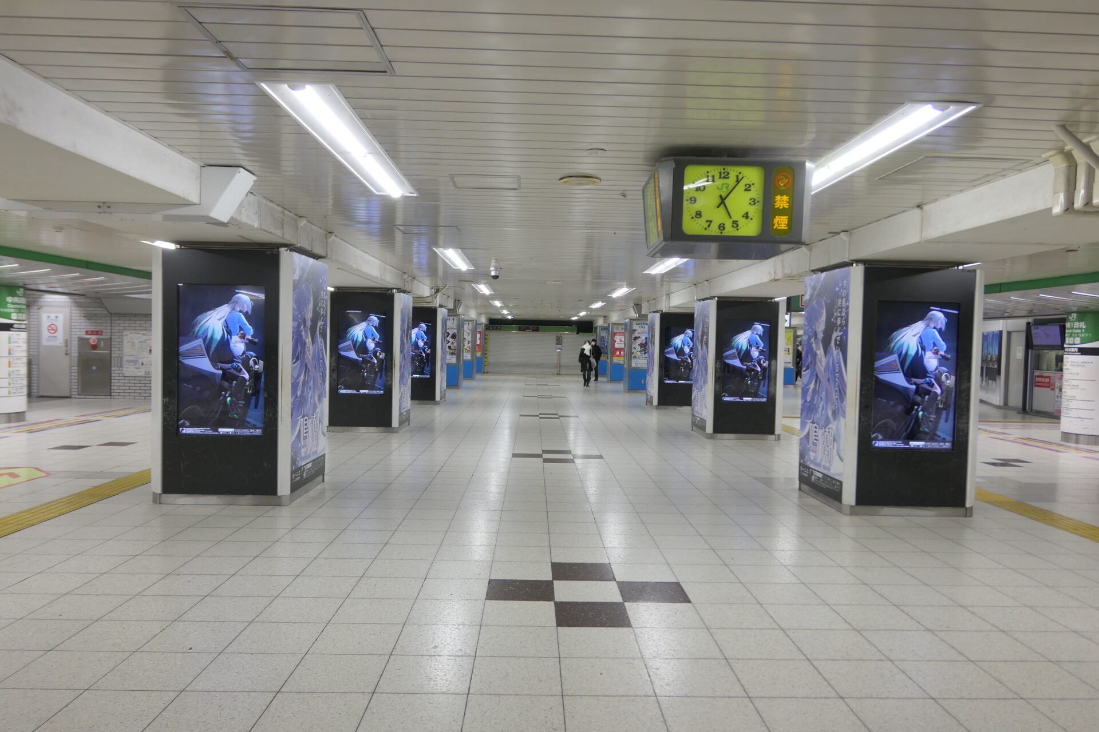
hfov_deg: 73.7
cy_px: 366
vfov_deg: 53.1
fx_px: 733
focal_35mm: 24
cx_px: 550
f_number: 2.8
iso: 125
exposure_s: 1/125
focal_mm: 8.8
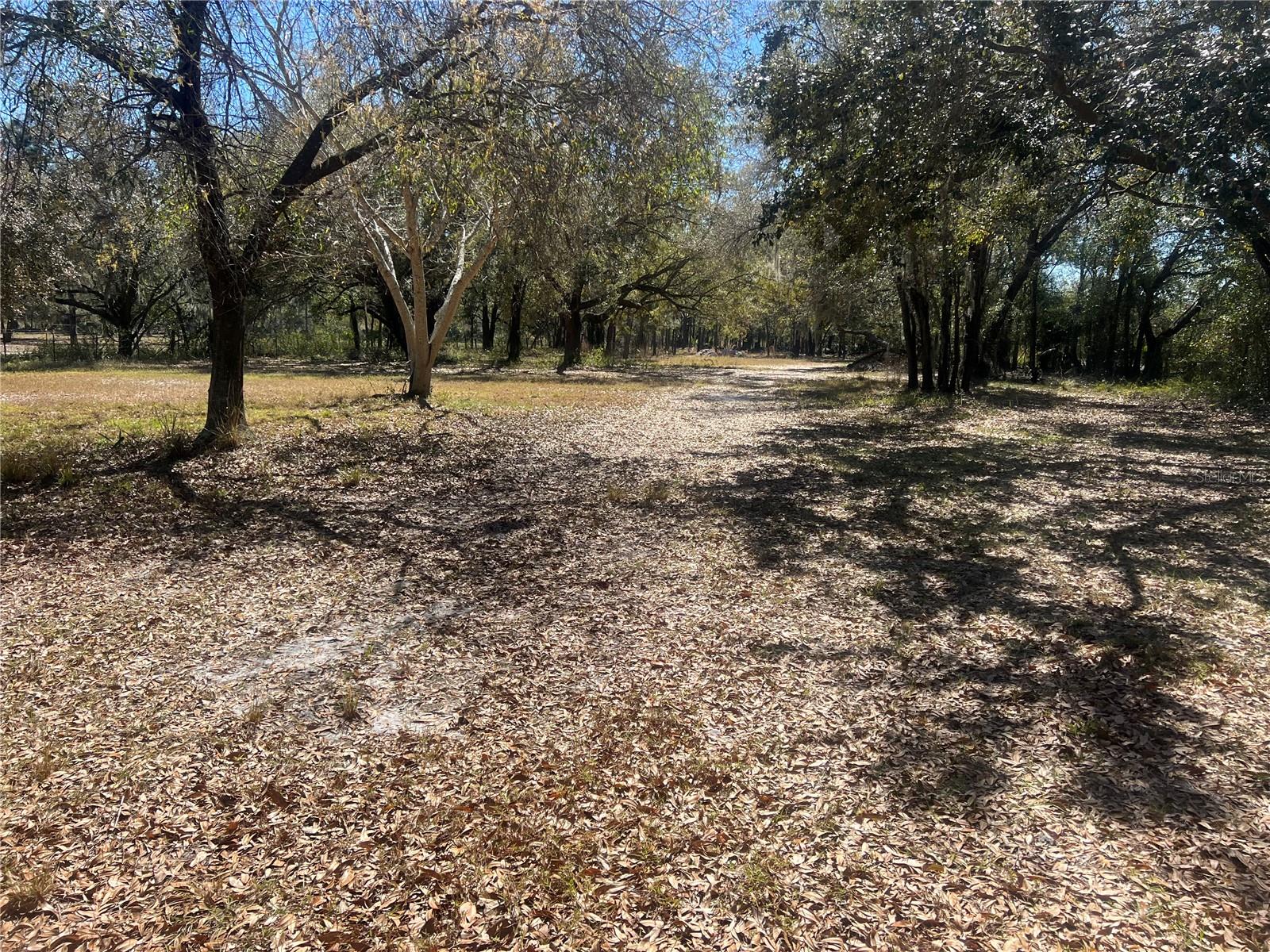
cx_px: 635
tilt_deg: -7.6
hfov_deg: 67.3
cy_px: 476
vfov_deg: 53.1
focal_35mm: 26
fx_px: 954
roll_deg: -1.6
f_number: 1.5
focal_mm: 5.7
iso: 50
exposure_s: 1/2695
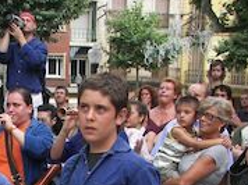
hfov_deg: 23.3
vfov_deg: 17.6
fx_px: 580
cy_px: 202
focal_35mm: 81
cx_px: 7
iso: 50
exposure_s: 1/50
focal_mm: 6
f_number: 2.8
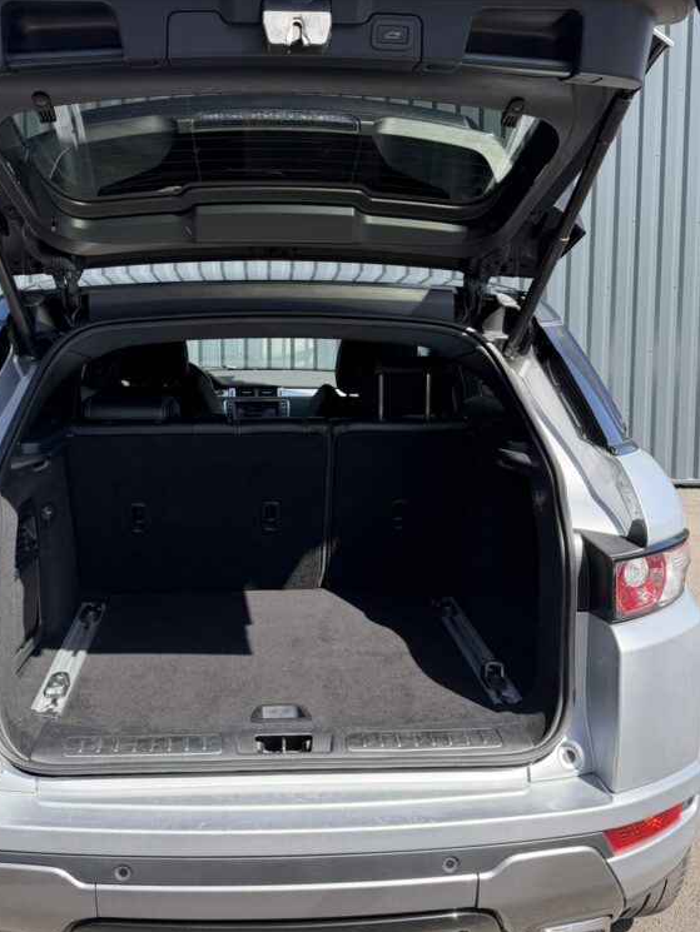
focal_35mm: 33
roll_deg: -0.2
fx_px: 890
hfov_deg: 42.8
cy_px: 397
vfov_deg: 55.1
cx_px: 282
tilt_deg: -4.6
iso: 100
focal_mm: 6.76
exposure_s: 1/1271
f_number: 1.78
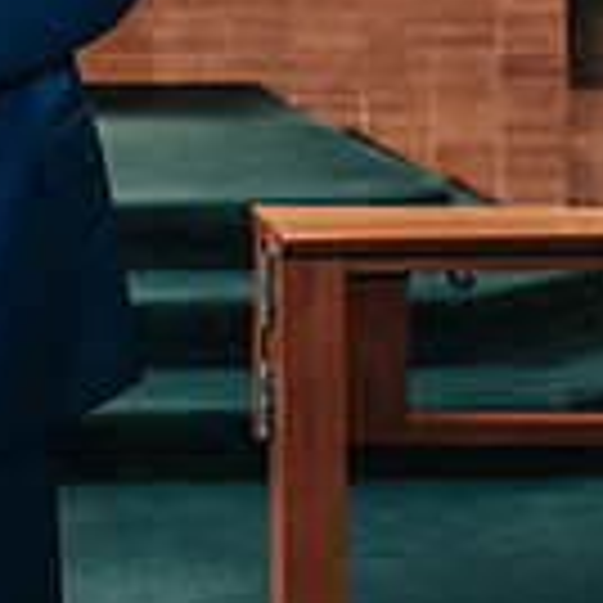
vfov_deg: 11.9
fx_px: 2779
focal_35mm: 141
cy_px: -235
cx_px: -153
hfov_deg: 12.1
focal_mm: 35
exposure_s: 1/125
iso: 1000
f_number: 3.2
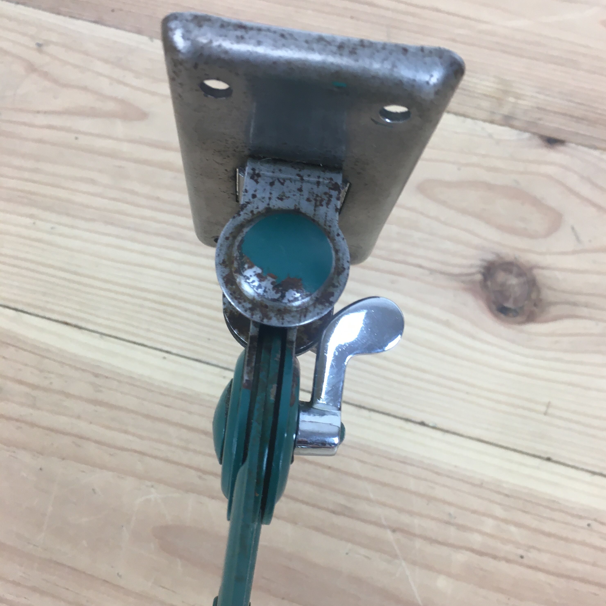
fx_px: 693
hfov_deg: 47.2
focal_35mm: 35
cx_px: 310
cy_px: 338
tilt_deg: -66.2
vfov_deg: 47.1
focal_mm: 4.15
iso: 64
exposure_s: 1/33
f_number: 2.2
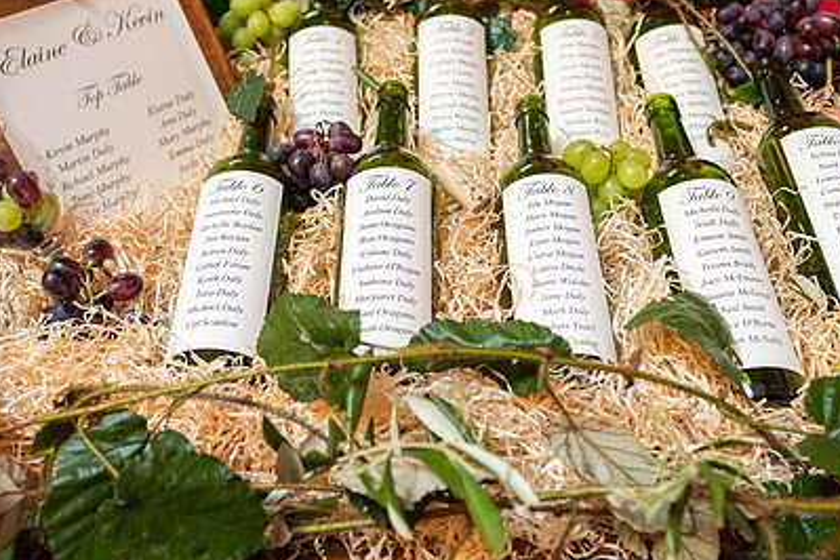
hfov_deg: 54.4
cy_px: 233
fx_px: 817
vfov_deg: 37.7
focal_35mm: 35
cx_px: 402
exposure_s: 1/125
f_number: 2.2
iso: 1250
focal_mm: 16
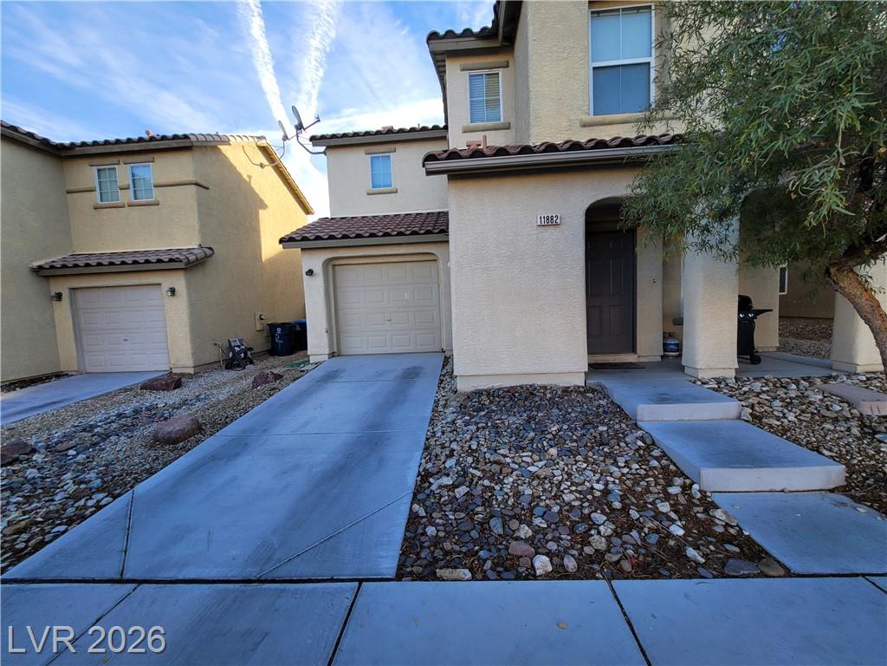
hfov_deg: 106.2
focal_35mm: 13
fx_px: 333
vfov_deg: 89.9
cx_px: 444
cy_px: 333
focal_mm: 2.2
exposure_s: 1/419
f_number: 2.2
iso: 64
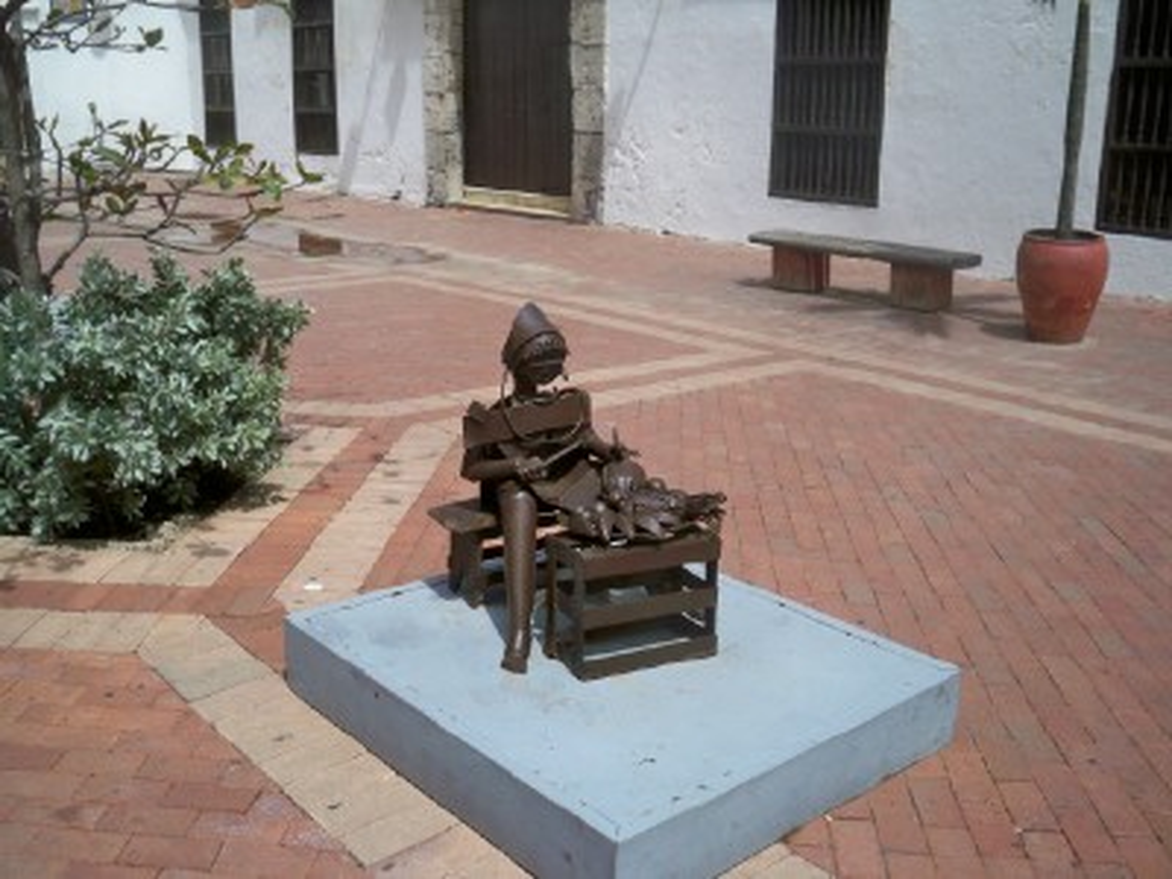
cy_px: 440
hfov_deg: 52.6
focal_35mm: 35
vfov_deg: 40.7
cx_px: 586
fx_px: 1185
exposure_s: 1/1250
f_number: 4.7
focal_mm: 6.3
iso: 80
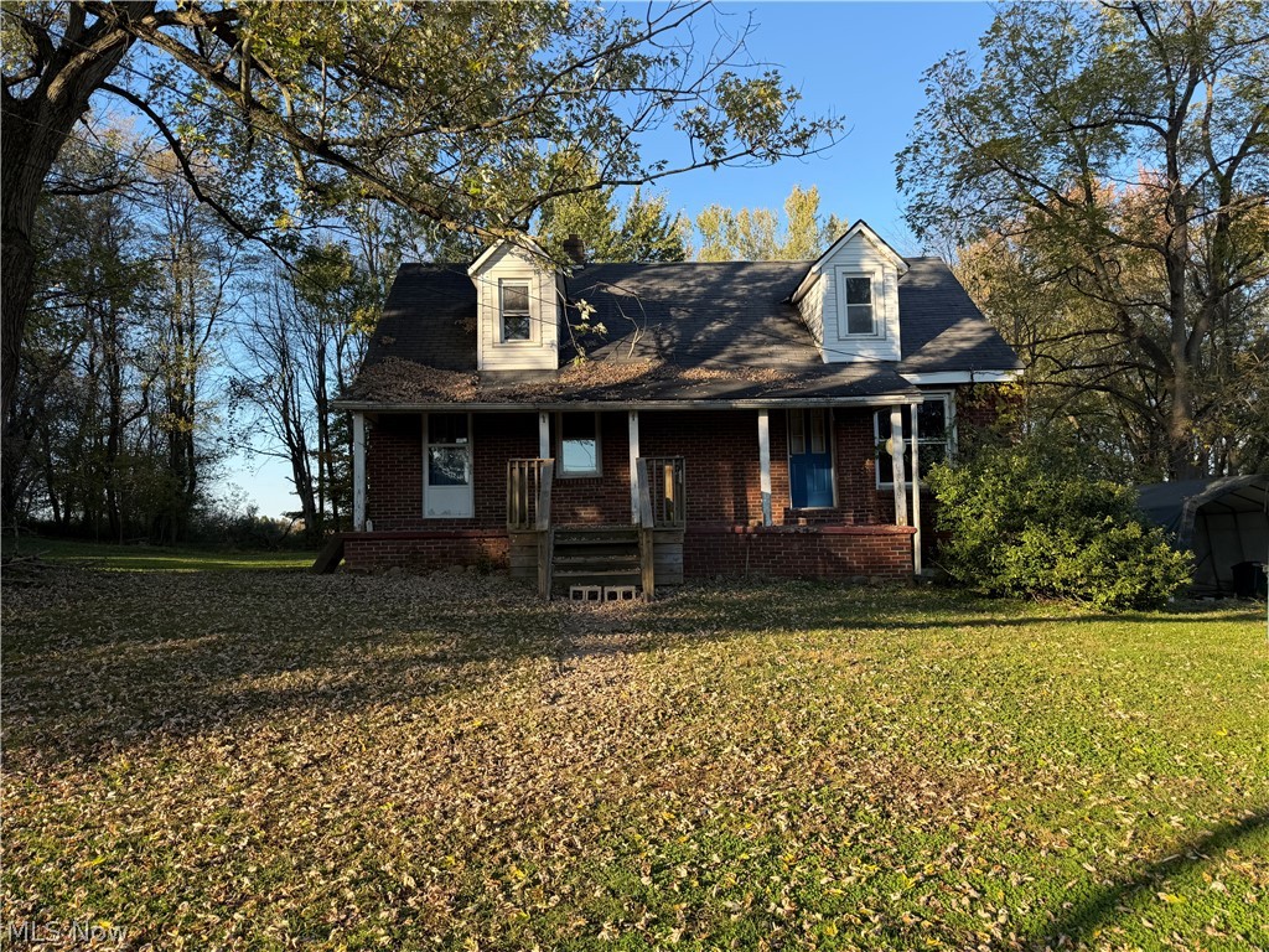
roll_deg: +1.8
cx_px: 634
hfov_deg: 71.6
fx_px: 880
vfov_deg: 56.8
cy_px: 476
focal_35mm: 24
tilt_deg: +3.4
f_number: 1.78
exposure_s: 1/1156
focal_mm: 6.76
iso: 80
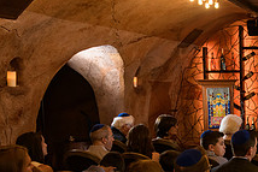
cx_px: 334
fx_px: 466
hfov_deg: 26.4
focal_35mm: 65
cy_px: 135
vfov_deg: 20.7
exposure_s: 1/125
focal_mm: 24
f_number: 3.2
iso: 1600
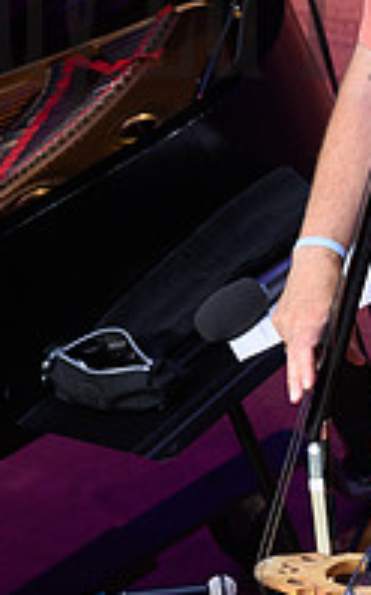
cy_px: 0
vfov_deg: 4.5
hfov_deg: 2.8
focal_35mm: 462
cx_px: 242
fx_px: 7490
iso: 1600
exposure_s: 1/160
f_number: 5.6
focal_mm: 200
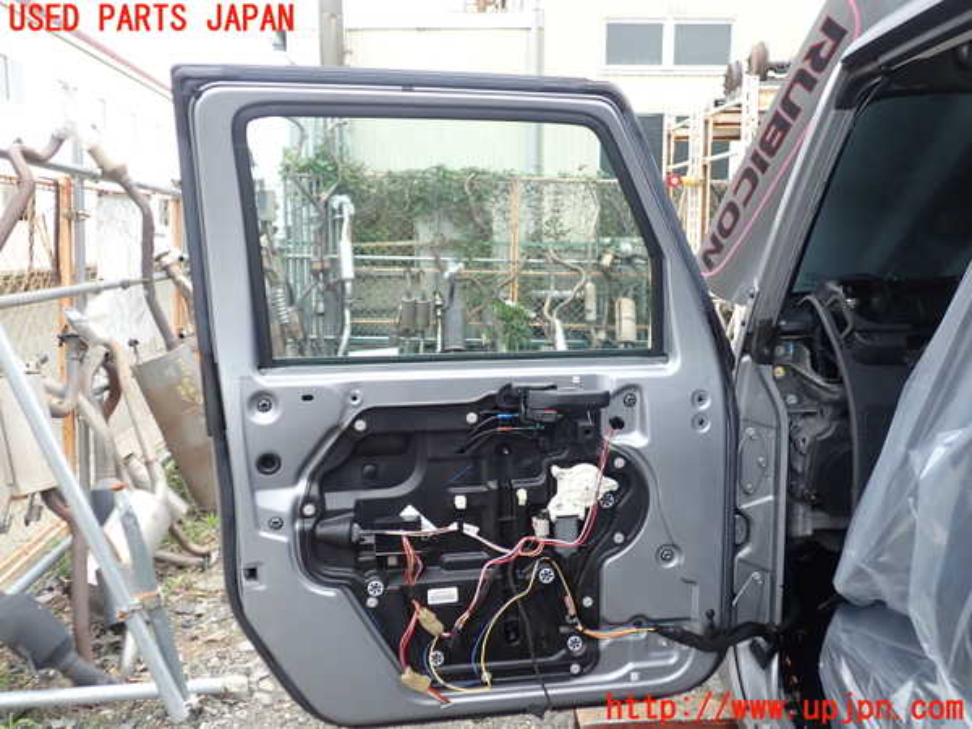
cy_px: 364
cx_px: 486
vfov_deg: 46.8
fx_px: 842
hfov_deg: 60.0
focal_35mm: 30
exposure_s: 1/80
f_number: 2.3
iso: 100
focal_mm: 5.4
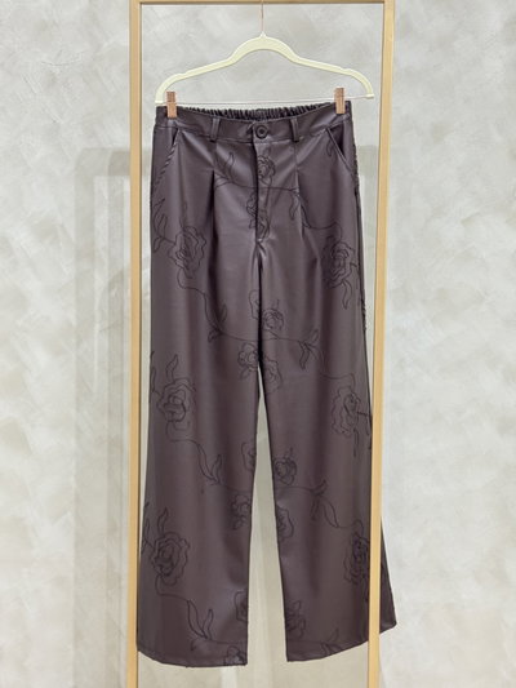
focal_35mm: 48
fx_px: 954
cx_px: 258
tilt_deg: -4.7
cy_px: 344
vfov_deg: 39.6
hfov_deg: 30.3
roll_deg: +0.1
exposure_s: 1/50
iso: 250
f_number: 1.78
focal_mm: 6.76
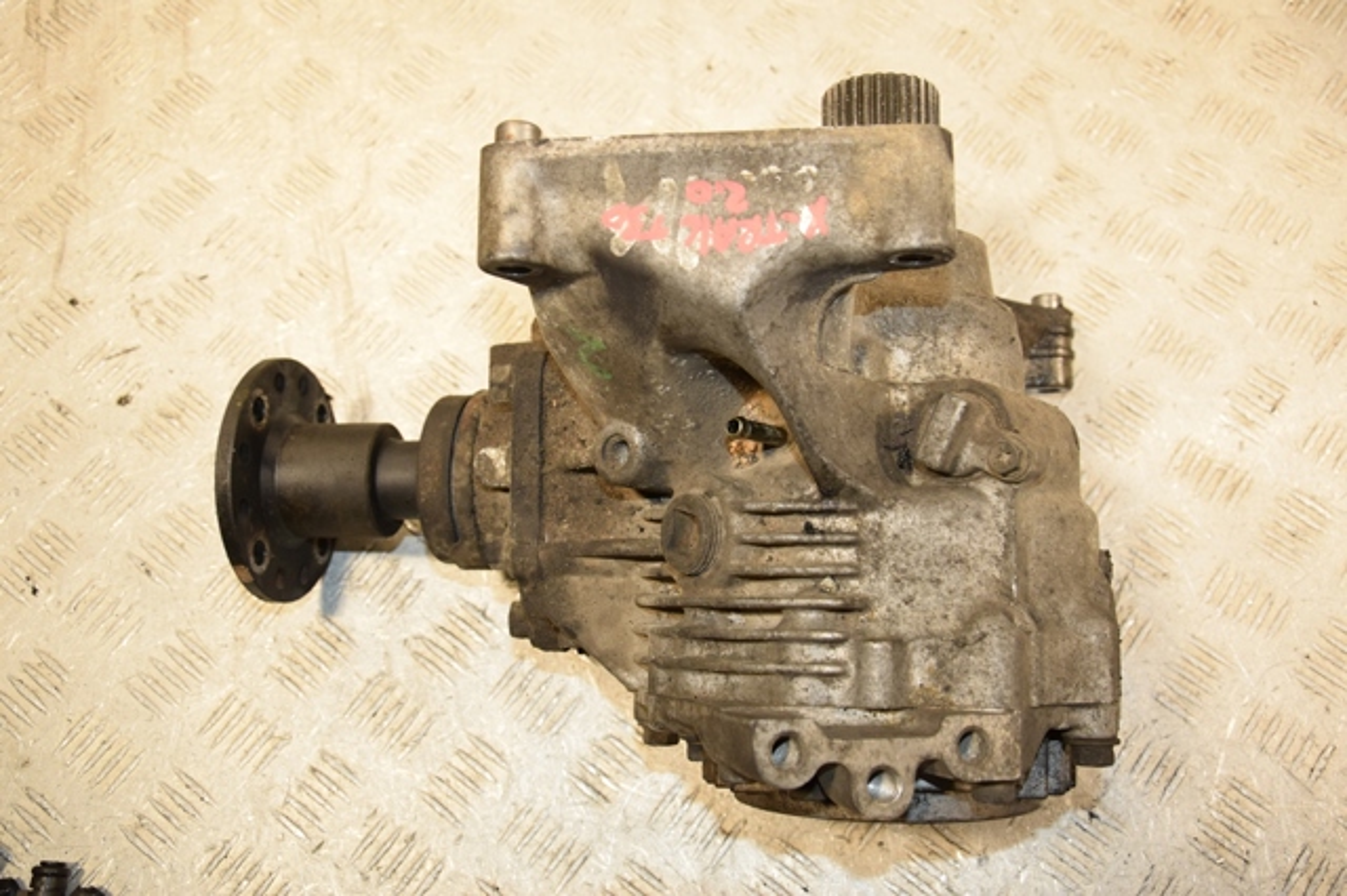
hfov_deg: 53.2
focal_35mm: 36
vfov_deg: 36.8
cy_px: 448
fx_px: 1346
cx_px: 674
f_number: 5.6
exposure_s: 1/200
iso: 800
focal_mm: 24
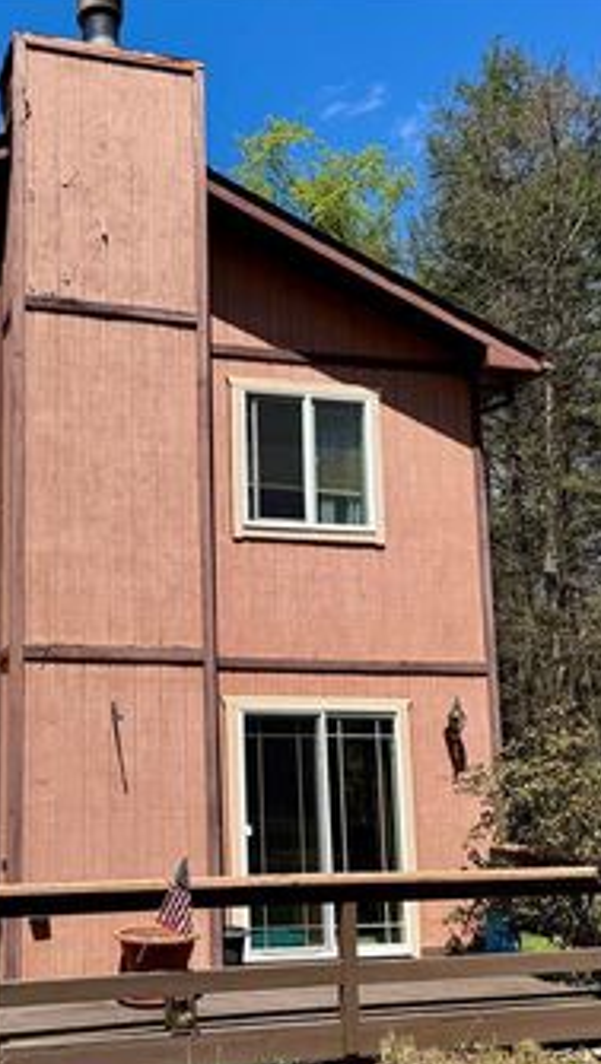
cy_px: 580
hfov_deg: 29.6
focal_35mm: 39
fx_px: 1102
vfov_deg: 51.5
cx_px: 92
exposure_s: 1/4950
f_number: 1.78
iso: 80
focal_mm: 6.76
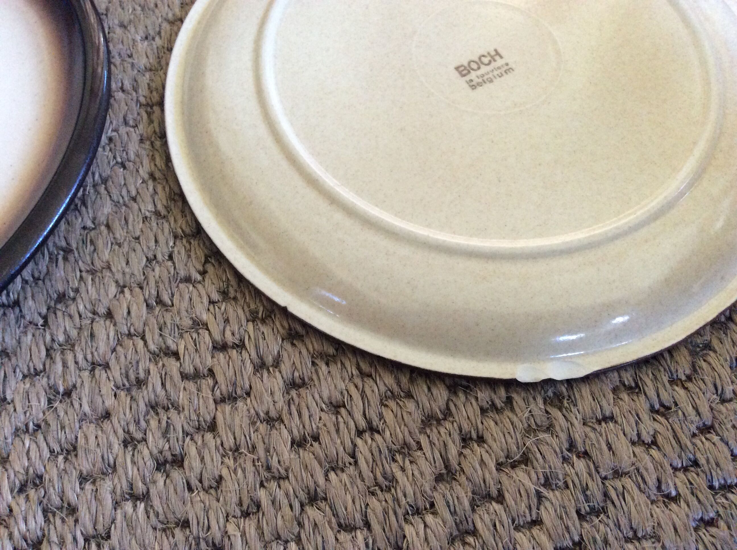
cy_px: 275
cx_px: 368
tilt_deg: -63.0
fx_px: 680
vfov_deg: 44.1
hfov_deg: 56.9
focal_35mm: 32
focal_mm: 3.3
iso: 250
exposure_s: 1/24
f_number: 2.4
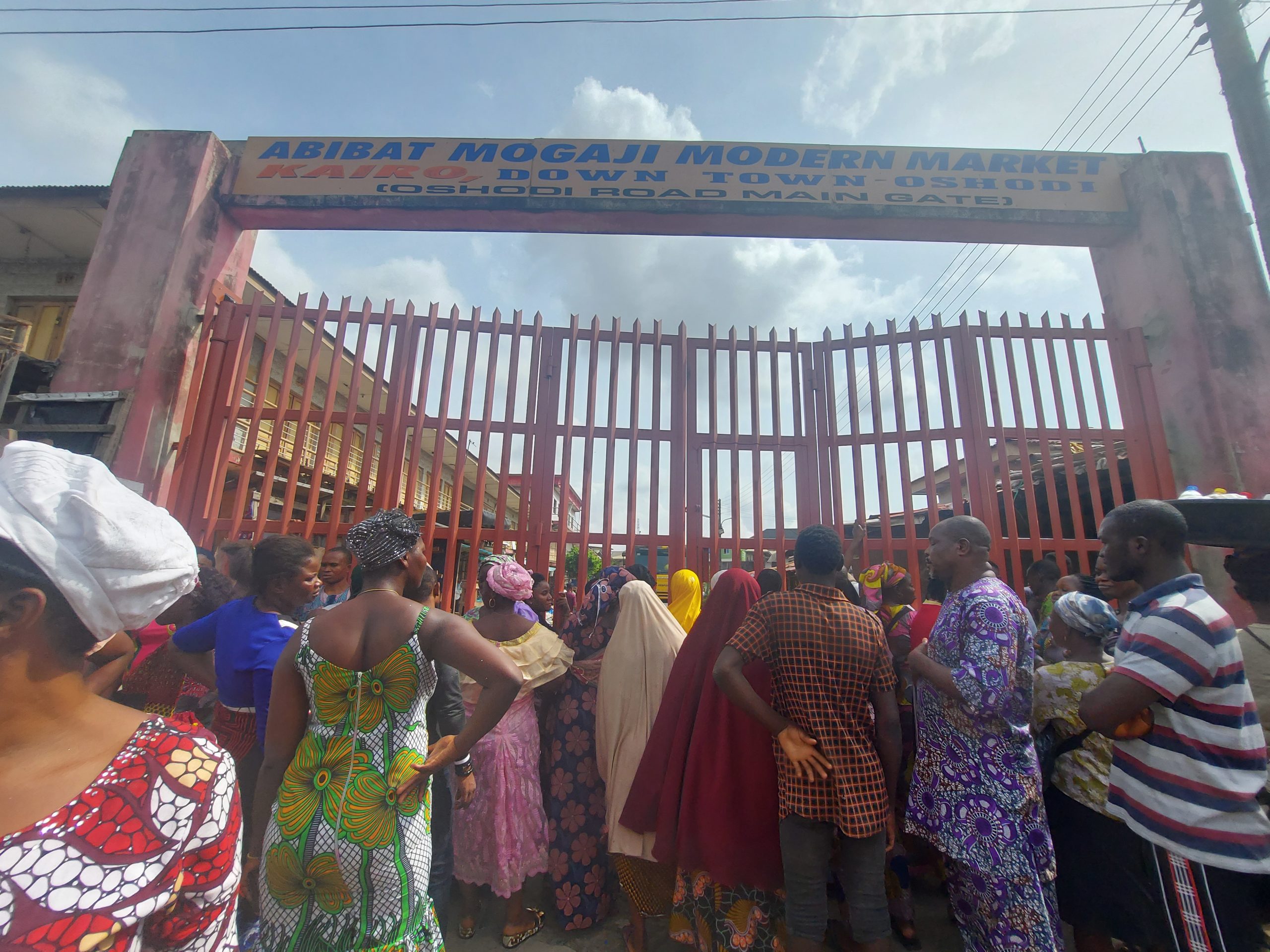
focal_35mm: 13
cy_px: 476
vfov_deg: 89.9
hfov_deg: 106.2
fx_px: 477
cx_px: 635
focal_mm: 1.74
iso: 50
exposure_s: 1/1721
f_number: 2.2
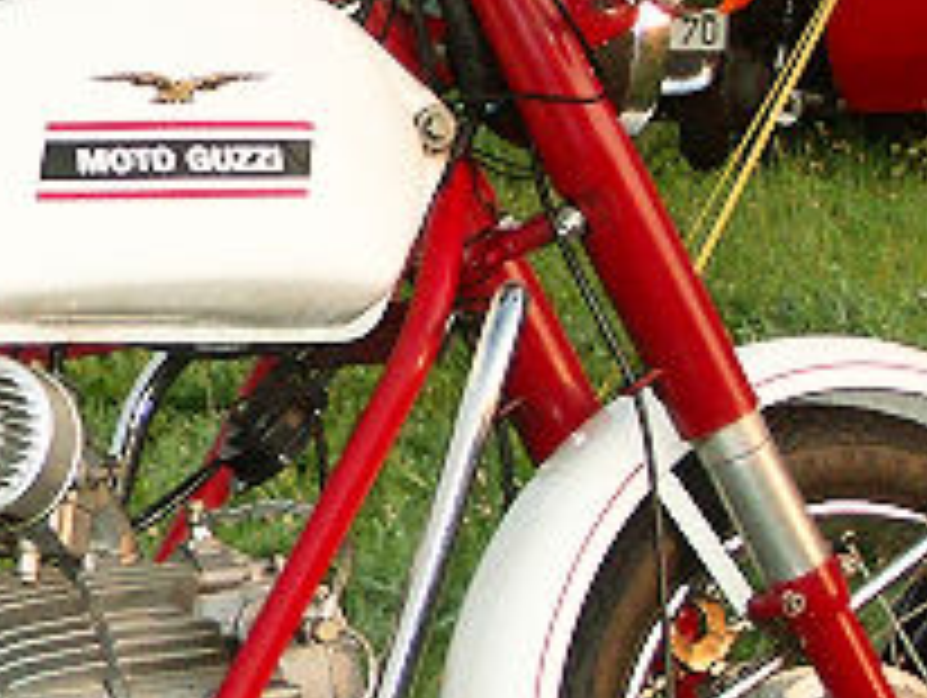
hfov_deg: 8.9
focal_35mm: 217
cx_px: -356
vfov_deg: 6.9
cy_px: 261
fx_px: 5818
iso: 200
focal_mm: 14.6
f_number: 3.2
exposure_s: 1/800
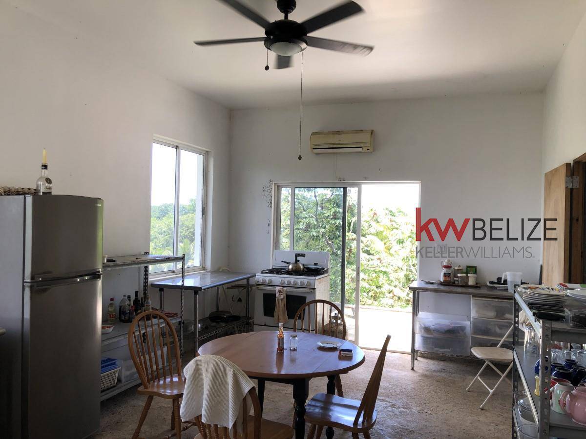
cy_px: 220
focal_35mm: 28
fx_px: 474
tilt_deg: +0.2
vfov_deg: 49.7
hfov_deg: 63.4
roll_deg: -1.0
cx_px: 293
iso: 25
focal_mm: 3.99
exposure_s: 1/120
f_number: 1.8
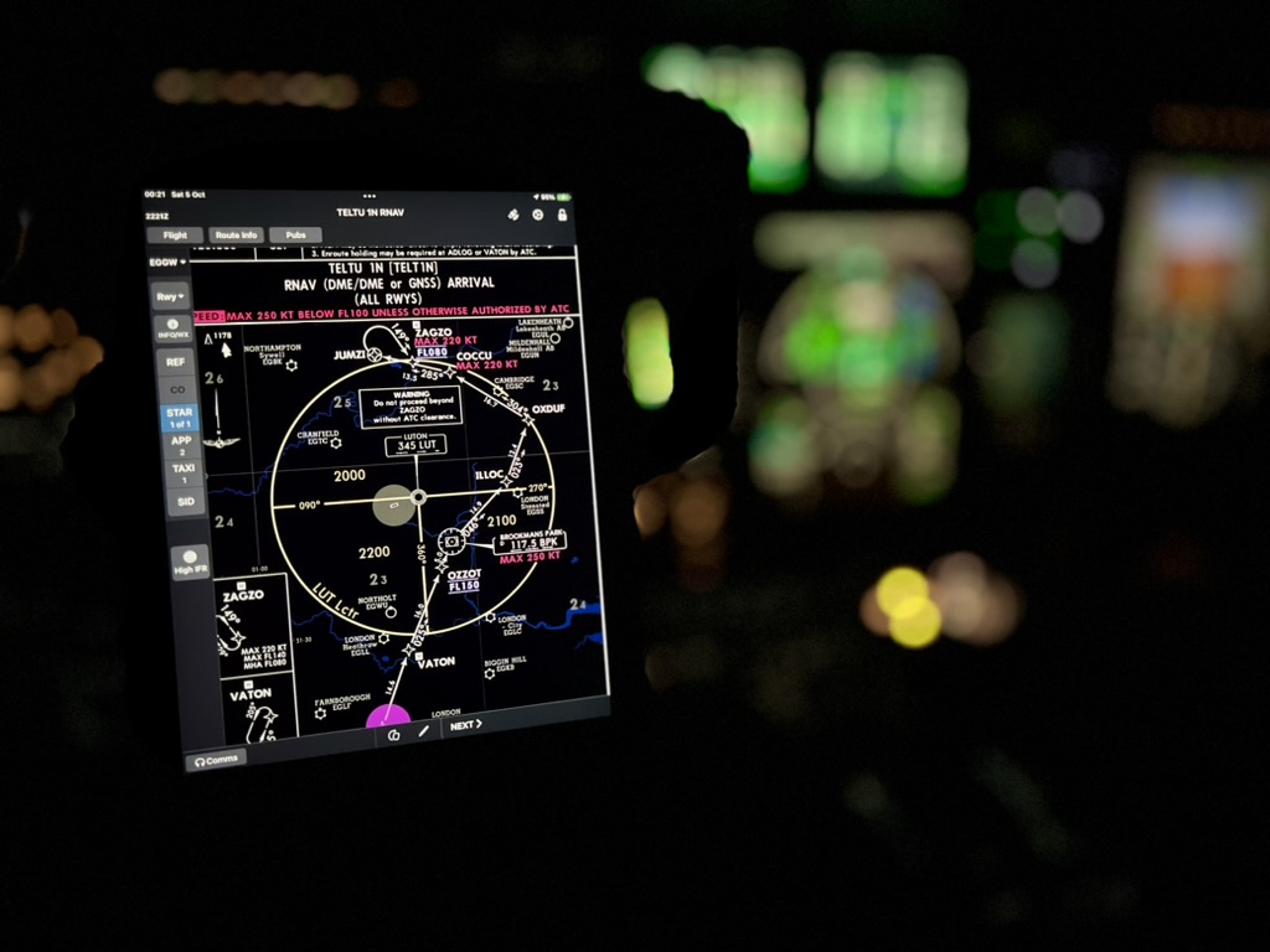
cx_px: 635
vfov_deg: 53.1
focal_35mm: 26
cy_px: 476
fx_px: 954
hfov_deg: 67.3
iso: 1000
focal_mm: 5.1
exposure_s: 1/22
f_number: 1.6
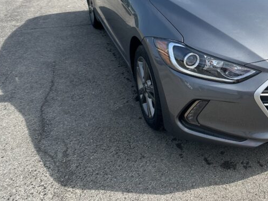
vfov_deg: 27.0
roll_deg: -2.0
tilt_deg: -17.2
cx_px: 224
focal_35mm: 53
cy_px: 42
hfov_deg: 34.7
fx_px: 411
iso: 50
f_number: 1.5
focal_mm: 5.7
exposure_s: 1/2841
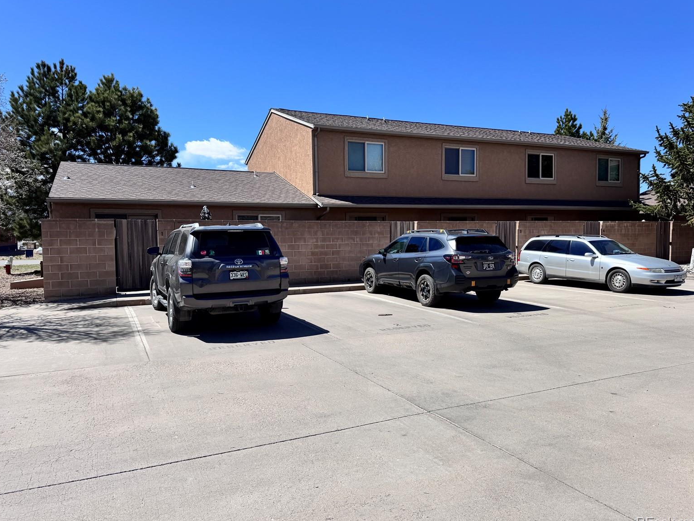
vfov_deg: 54.9
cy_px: 260
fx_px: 501
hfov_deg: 69.4
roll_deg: -0.3
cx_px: 348
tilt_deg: -2.9
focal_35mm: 25
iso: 80
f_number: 1.78
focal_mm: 6.76
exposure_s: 1/5814
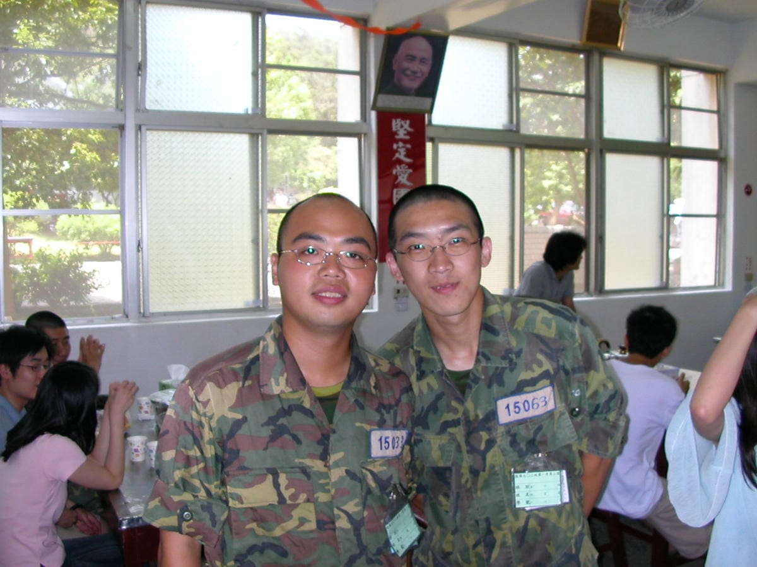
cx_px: 378
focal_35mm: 37
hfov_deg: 50.1
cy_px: 284
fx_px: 809
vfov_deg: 38.7
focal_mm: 5.6
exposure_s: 1/114
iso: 100
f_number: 2.7
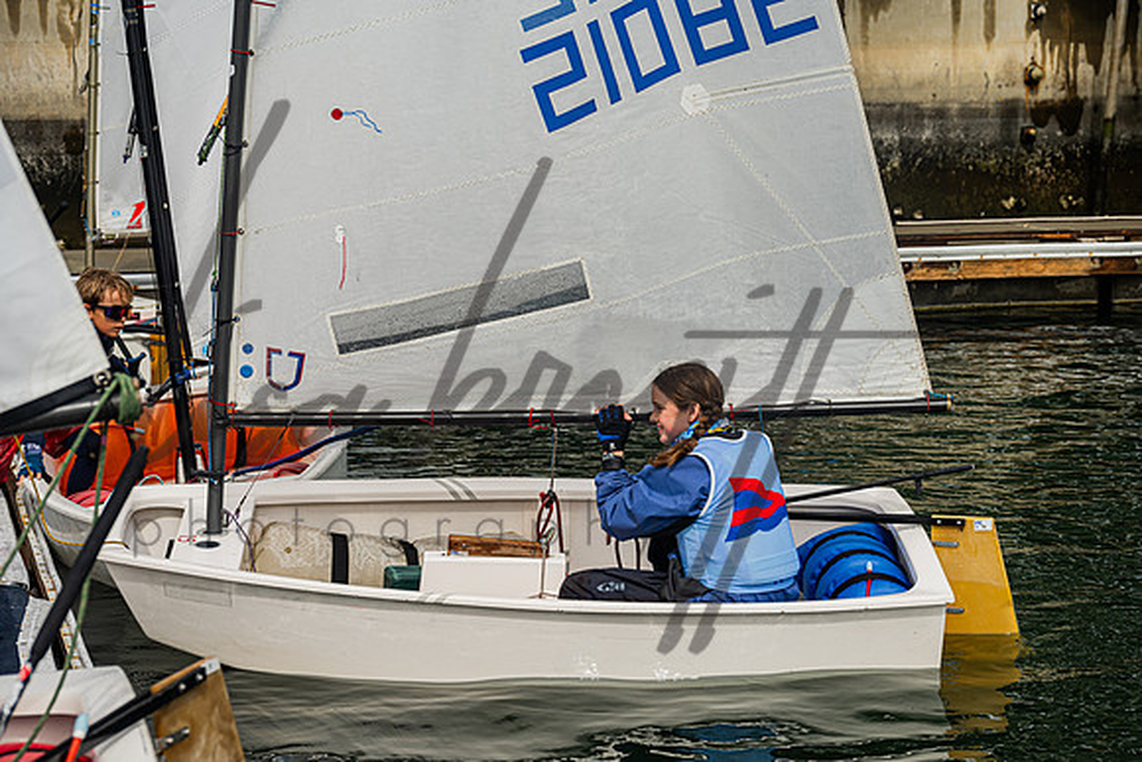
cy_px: 428
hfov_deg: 25.1
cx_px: 641
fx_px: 2565
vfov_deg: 16.9
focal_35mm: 81
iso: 200
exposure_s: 1/1600
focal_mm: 72
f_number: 6
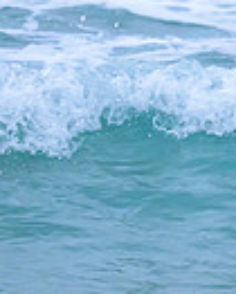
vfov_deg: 0.4
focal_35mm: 4552
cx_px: 716
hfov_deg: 0.3
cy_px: 205
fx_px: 39697
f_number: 6.3
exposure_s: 1/1600
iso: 2000
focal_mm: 800
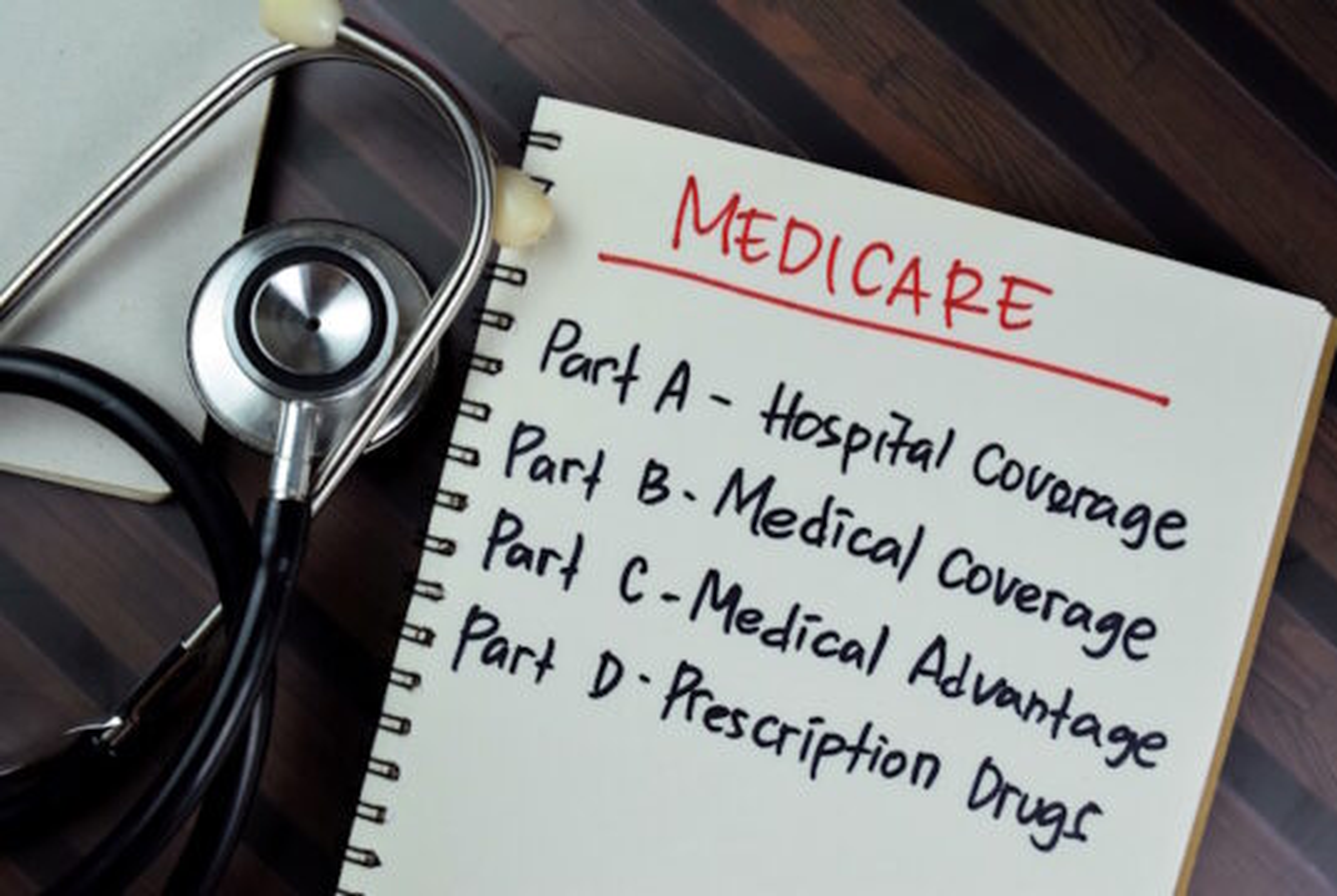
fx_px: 1451
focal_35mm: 39
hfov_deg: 49.5
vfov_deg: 34.3
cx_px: 668
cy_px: 448
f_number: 8
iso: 800
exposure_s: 1/80
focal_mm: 26
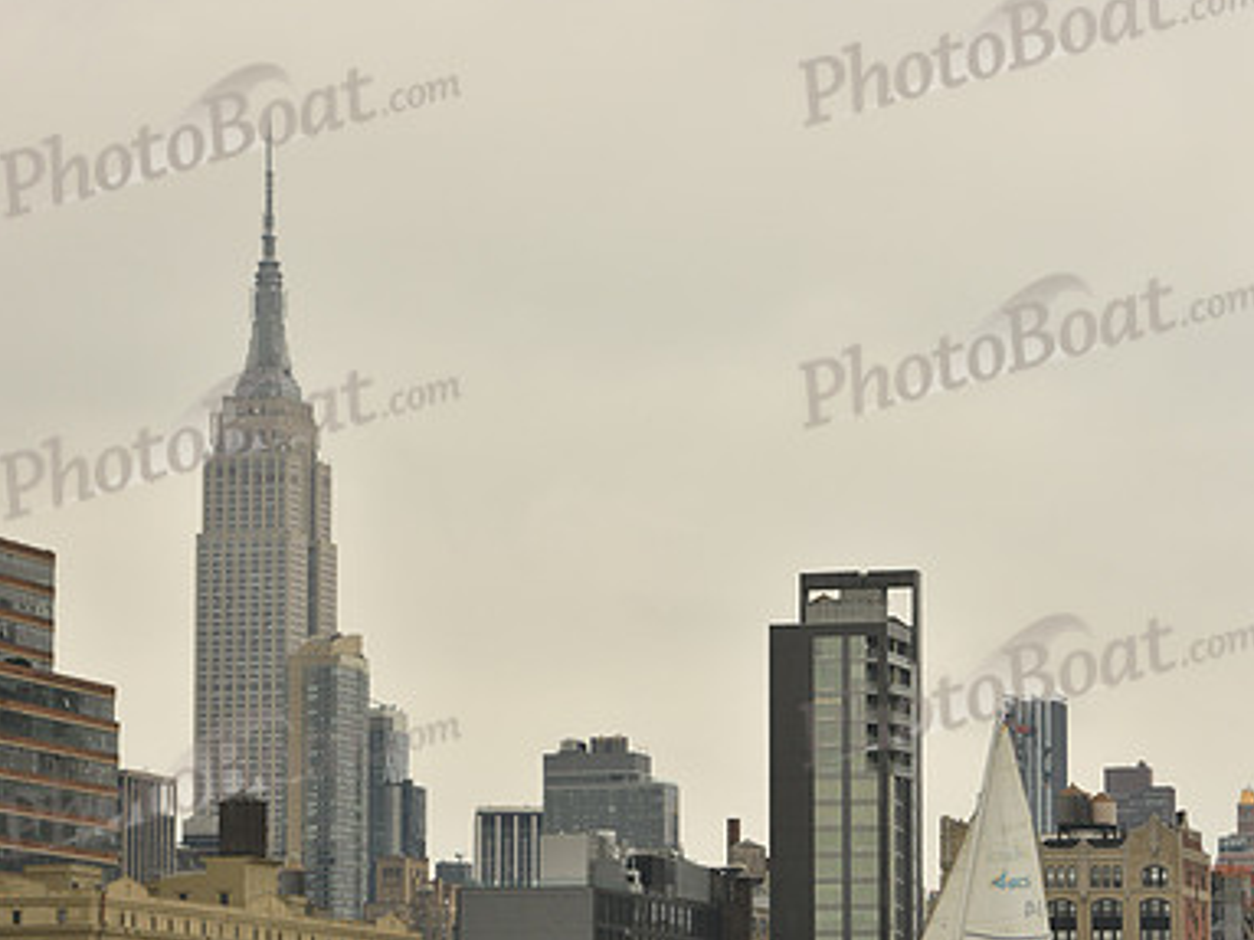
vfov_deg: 9.1
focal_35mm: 163
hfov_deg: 12.1
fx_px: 5903
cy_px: 560
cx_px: 630
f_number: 6.3
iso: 320
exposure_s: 1/1600
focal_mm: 112
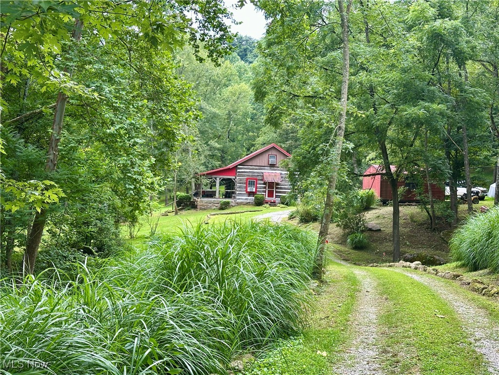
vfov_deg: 30.3
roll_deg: -1.6
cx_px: 250
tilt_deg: +1.0
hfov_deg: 39.7
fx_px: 692
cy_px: 188
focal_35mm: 48
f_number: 1.78
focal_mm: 6.86
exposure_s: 1/364
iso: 64
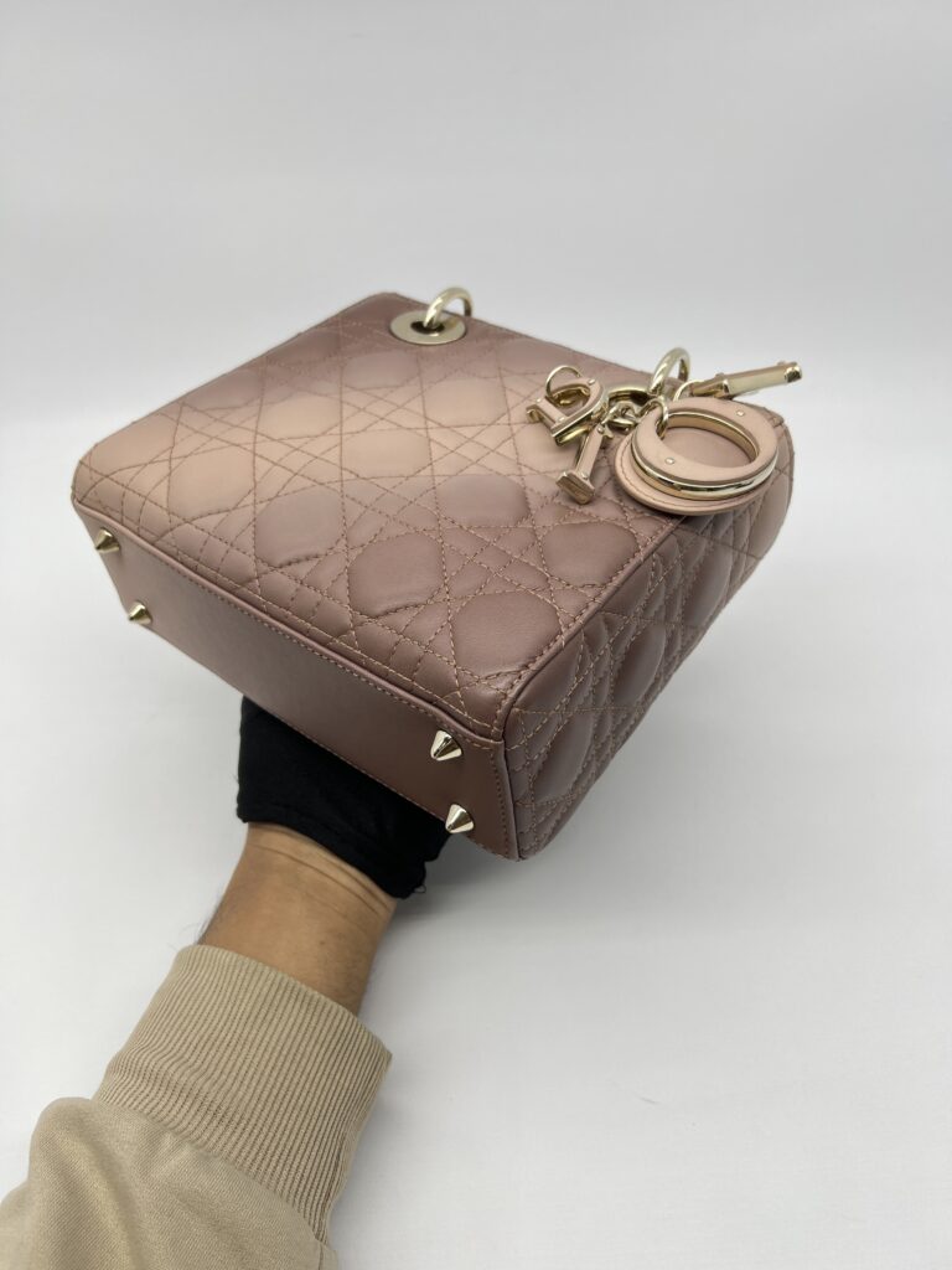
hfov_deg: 53.1
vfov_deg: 67.3
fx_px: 953
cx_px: 476
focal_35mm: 26
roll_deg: +3.5
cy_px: 635
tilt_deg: -41.9
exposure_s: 1/107
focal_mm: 5.7
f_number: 1.5
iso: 32
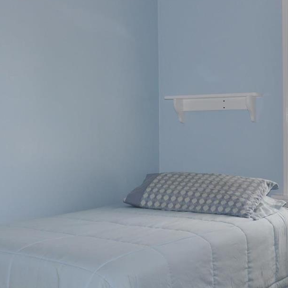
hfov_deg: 25.7
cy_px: 139
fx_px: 631
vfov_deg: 25.7
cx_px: 120
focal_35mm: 67
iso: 400
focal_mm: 20
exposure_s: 1/200
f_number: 6.3
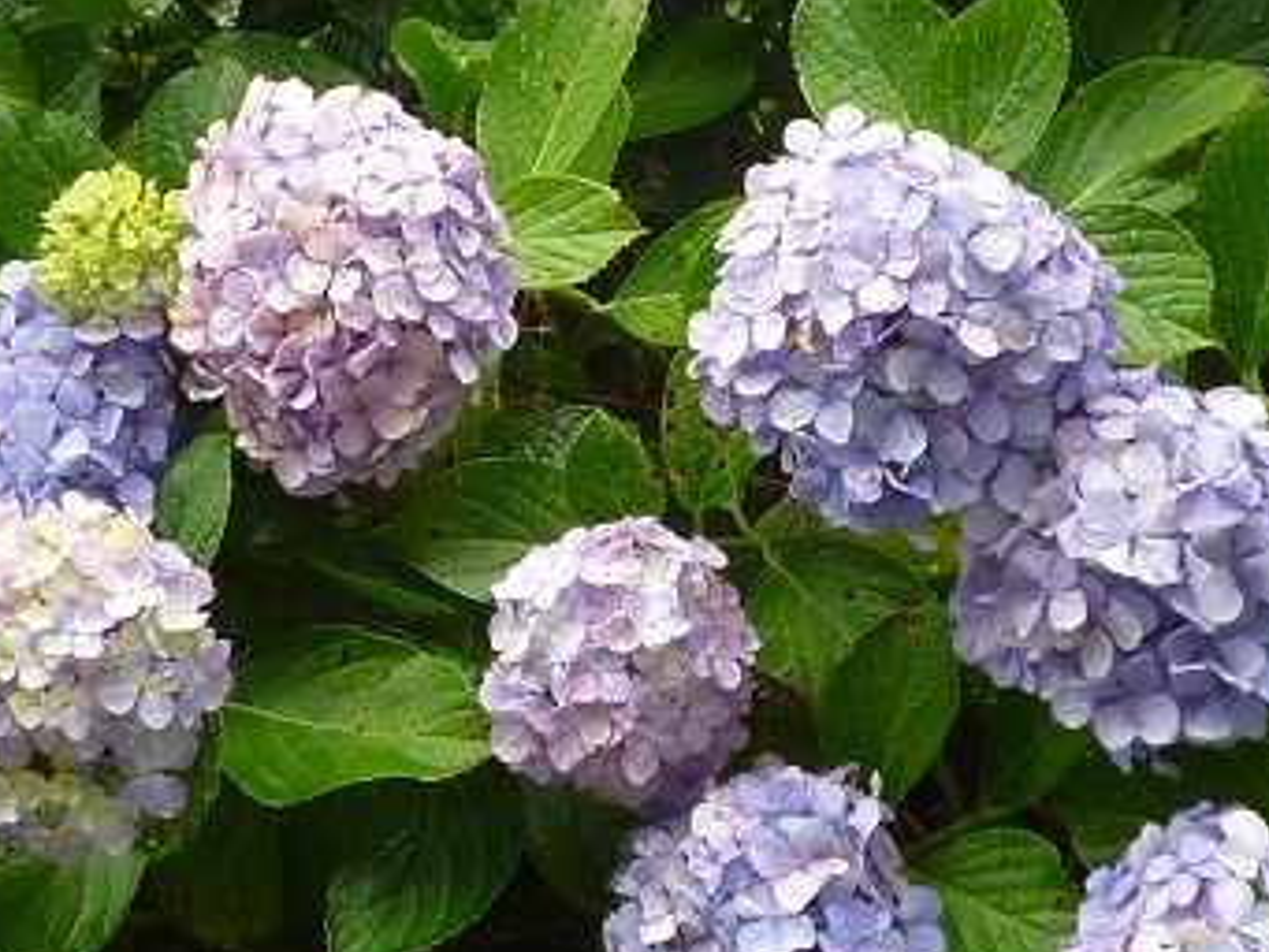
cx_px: 610
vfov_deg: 12.2
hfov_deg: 16.1
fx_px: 4474
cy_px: 469
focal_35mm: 122
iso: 80
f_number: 3.6
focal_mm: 5.8
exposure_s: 1/100
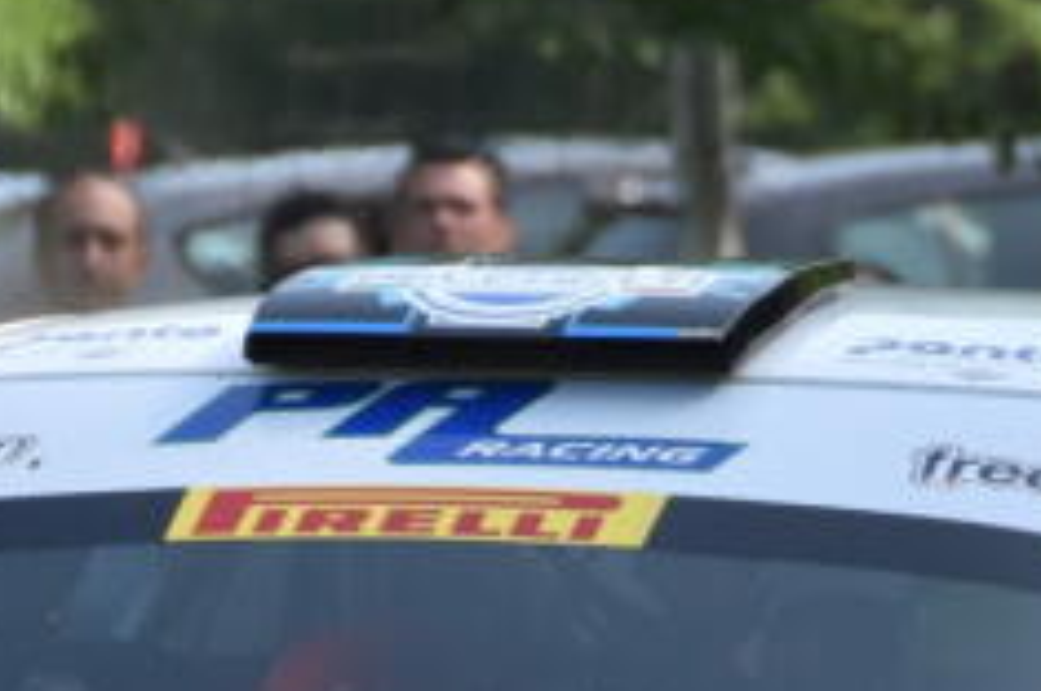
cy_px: 997
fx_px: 66474
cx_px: 75
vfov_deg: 0.6
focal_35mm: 2302
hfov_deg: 0.9
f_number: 9
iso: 640
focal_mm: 300
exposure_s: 1/1000
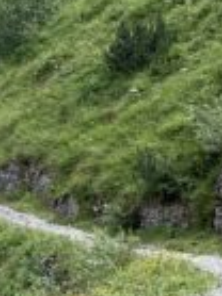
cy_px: 192
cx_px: -324
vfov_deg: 13.2
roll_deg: +0.7
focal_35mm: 150
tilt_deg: -12.0
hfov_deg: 8.9
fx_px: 1285
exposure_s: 1/1282
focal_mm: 4.25
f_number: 1.8
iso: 25
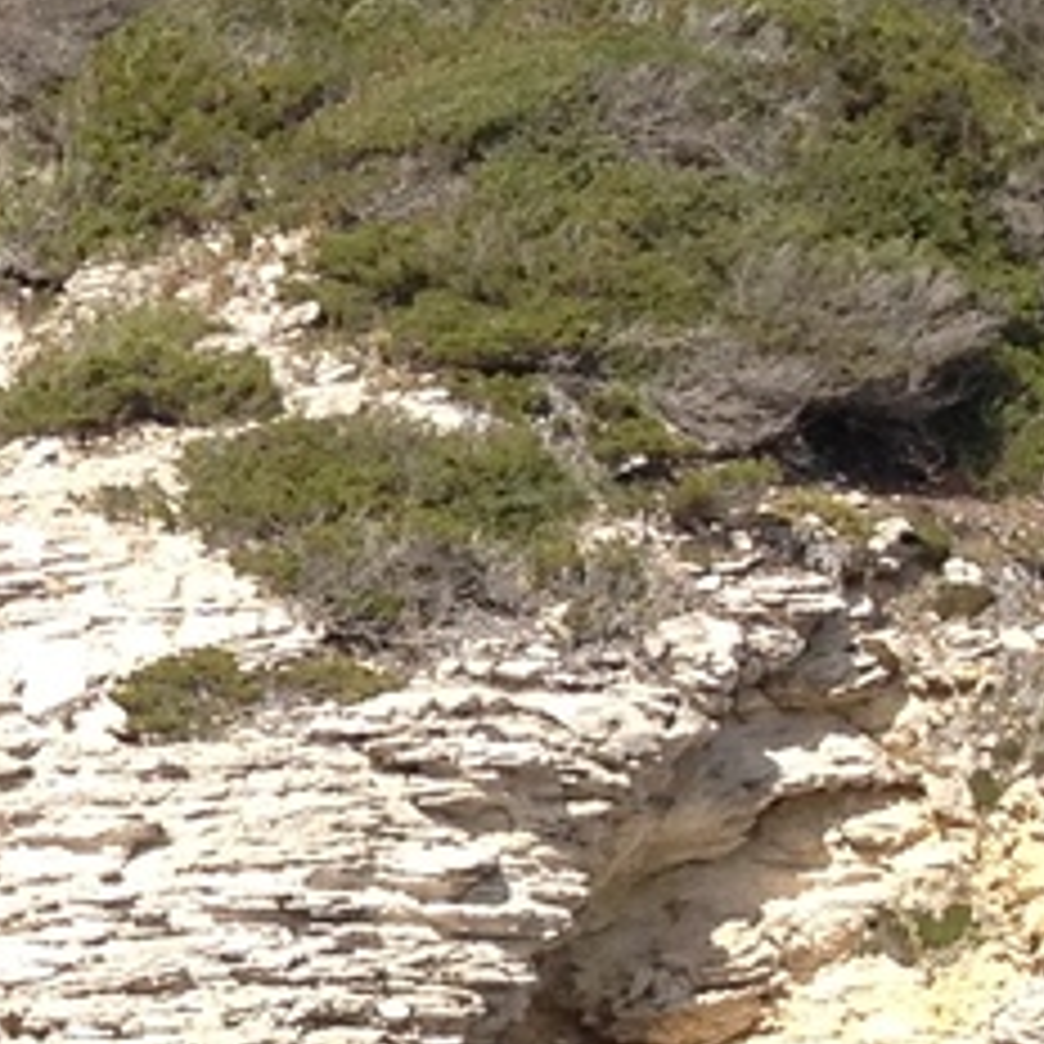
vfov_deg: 8.2
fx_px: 7268
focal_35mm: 213
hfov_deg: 7.6
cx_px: -1512
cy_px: 567
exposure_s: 1/1453
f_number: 2.4
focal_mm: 4.28
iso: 64
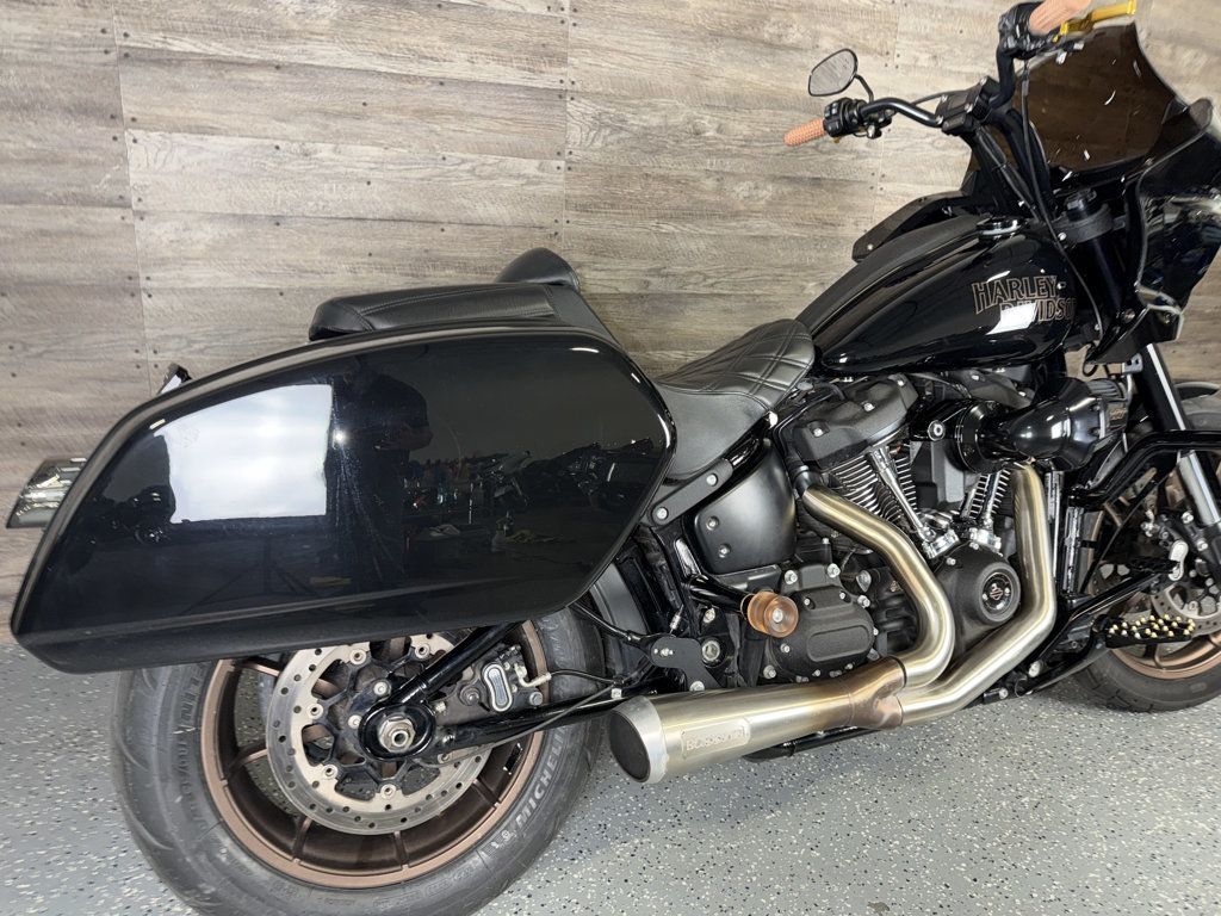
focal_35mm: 24
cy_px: 458
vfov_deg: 56.8
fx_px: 847
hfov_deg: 71.6
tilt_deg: -17.2
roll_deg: -2.9
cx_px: 610
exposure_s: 1/16
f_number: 1.78
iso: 64
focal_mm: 6.76
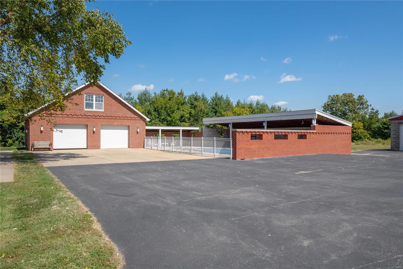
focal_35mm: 24
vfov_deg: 53.1
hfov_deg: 73.8
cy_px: 134
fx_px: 269
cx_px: 202
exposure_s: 1/1000
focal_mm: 12
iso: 400
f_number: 8
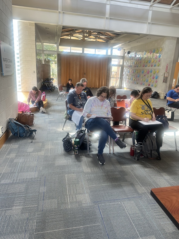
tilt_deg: -15.6
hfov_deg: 56.8
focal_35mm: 24
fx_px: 165
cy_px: 120
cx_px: 90
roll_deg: -3.3
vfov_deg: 71.6
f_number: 1.78
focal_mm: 6.86
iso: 125
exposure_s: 1/92
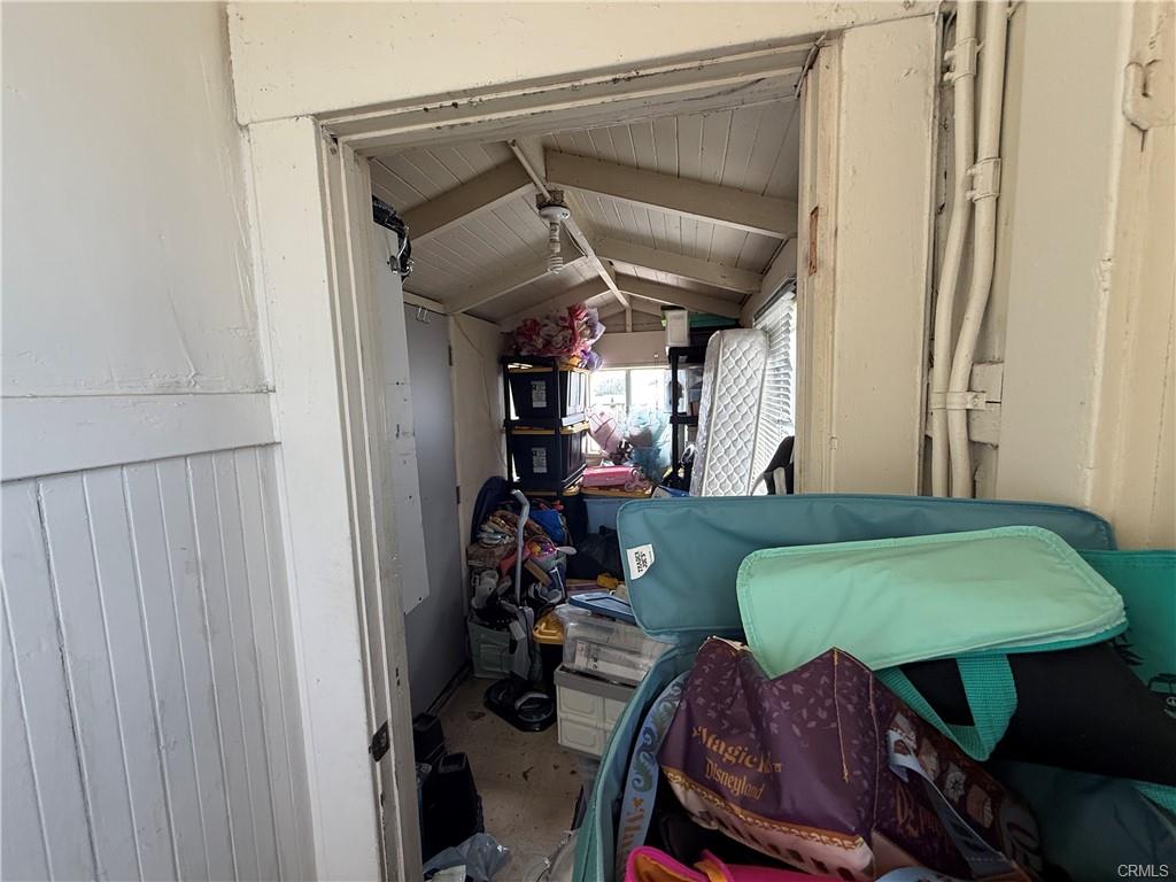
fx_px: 476
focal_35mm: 14
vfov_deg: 85.7
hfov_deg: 102.1
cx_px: 588
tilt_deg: -5.3
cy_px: 441
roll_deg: +2.5
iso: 160
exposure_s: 1/121
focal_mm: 2.22
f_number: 2.2
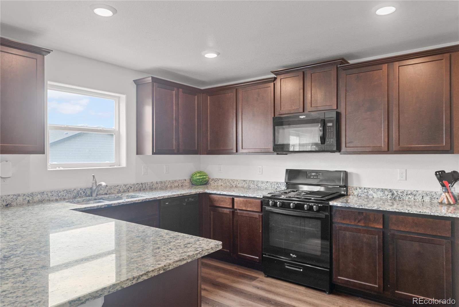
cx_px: 230
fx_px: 287
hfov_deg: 77.3
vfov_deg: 56.3
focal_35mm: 22
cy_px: 154
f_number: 4.2
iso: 200
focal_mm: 15
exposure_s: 1/13
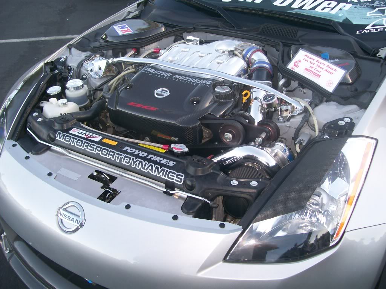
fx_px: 401
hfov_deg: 51.4
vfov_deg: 39.7
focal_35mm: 36
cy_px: 144
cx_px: 193
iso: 80
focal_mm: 6
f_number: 2.7
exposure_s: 1/84.4
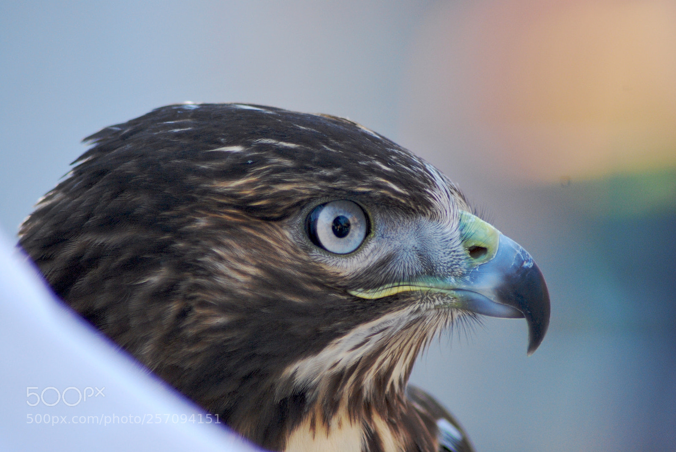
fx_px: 8460
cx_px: 338
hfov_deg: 4.6
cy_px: 226
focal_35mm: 450
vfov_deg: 3.1
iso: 800
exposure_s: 1/400
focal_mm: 300
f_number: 5.6
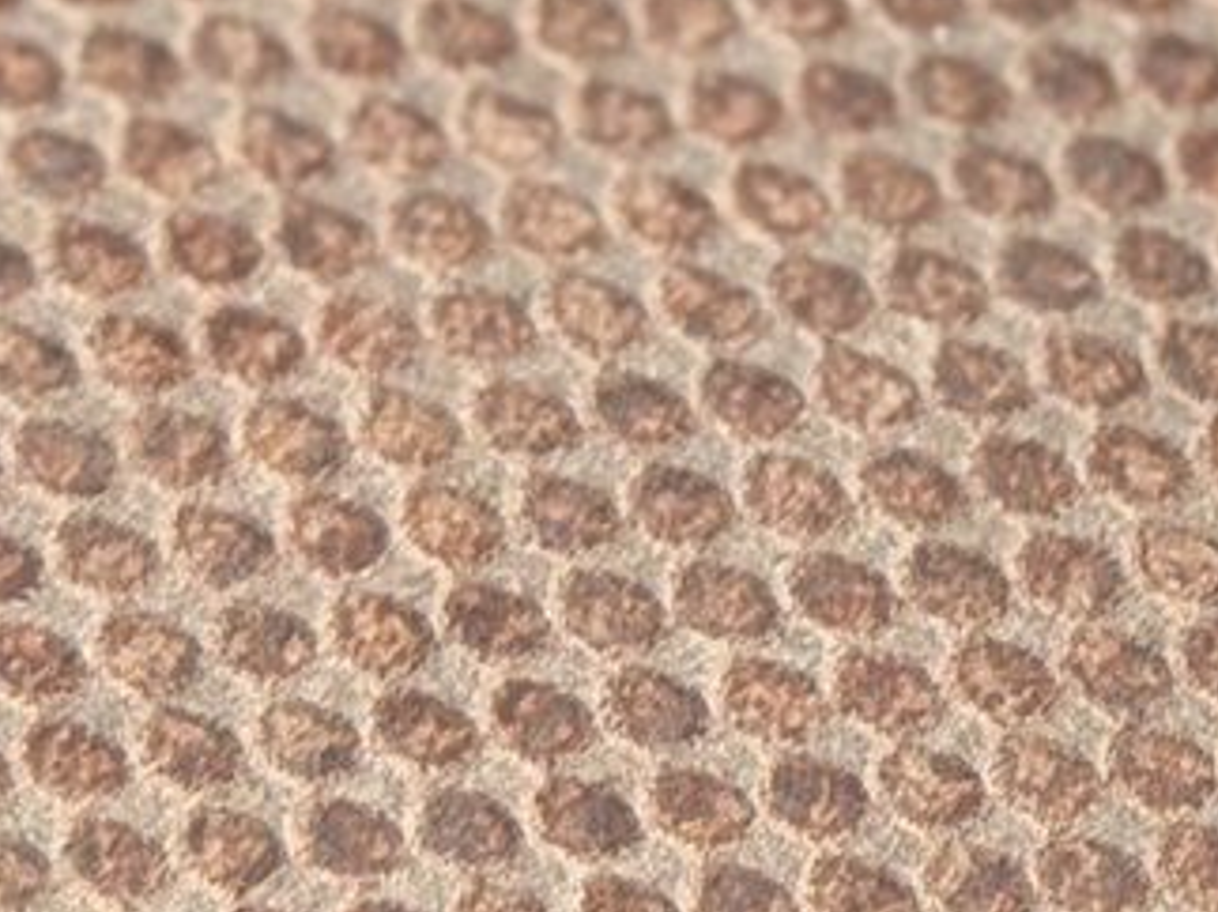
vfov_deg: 4.9
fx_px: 10446
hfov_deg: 6.4
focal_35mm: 297
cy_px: -1176
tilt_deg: -62.3
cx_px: 2587
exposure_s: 1/1575
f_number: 1.78
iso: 80
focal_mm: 6.76
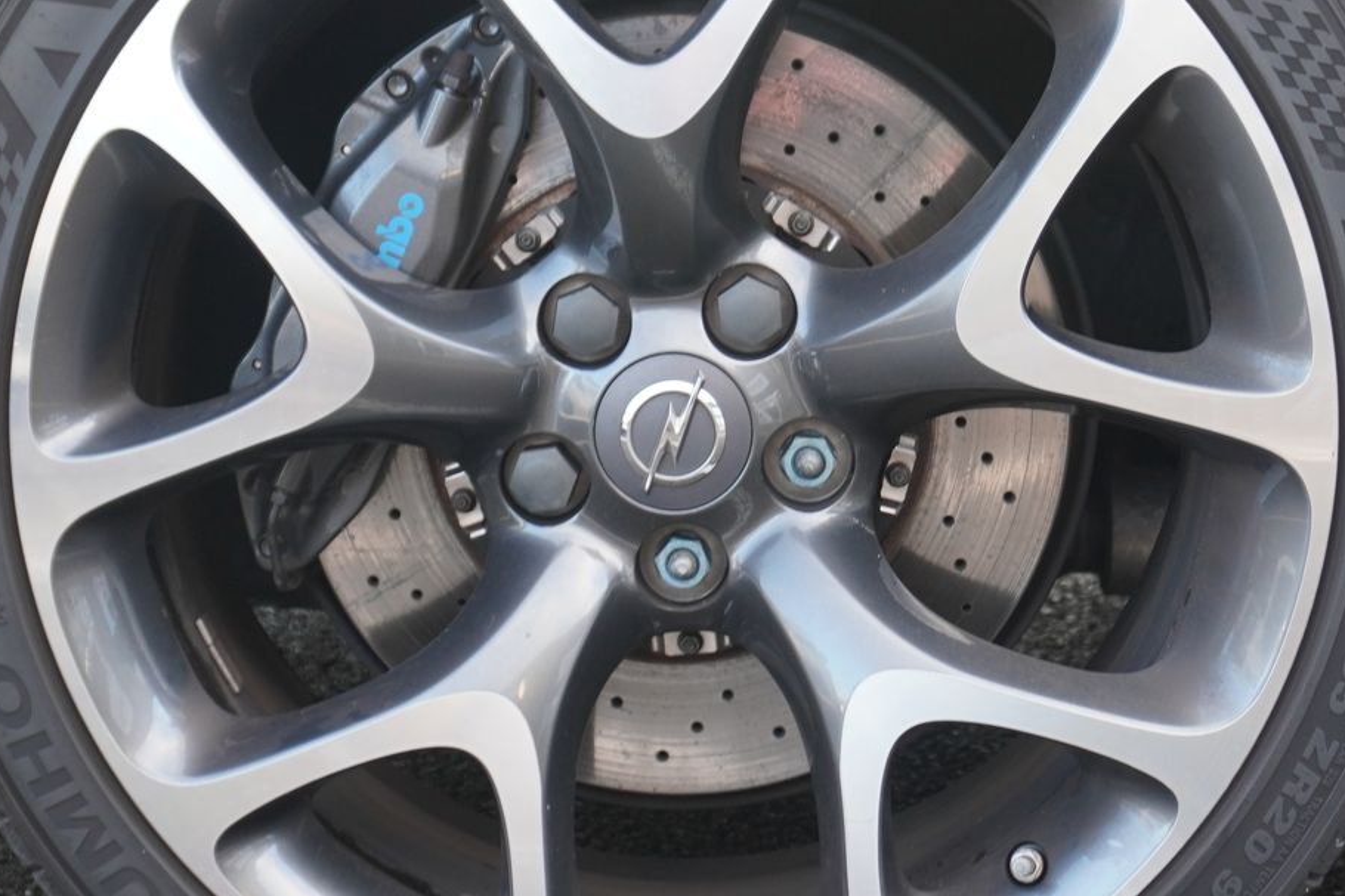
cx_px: 701
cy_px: 417
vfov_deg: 20.6
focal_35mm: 66
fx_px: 2465
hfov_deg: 30.5
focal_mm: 20
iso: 250
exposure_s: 1/30
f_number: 4
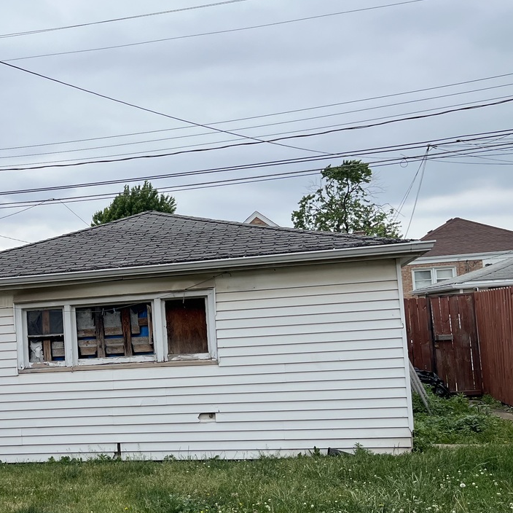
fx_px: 788
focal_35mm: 47
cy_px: 289
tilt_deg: +3.0
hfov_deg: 34.5
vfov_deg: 36.0
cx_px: 77
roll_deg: +4.7
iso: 50
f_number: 1.6
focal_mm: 5.1
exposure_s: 1/2137
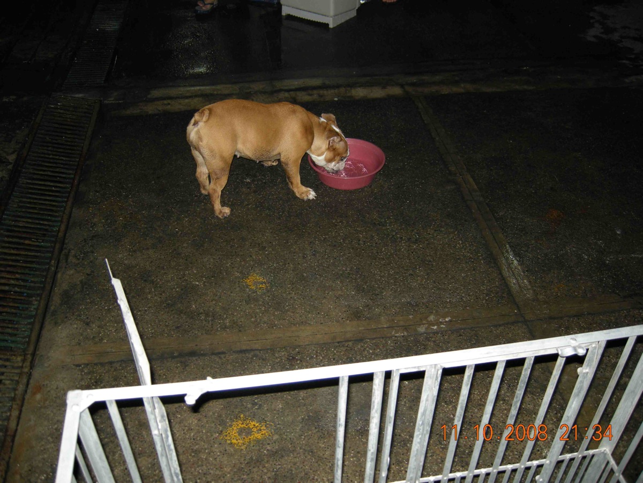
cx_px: 322
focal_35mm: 35
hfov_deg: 52.6
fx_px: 650
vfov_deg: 40.7
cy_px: 242
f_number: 2.7
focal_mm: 7.5
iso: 98
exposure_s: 1/60
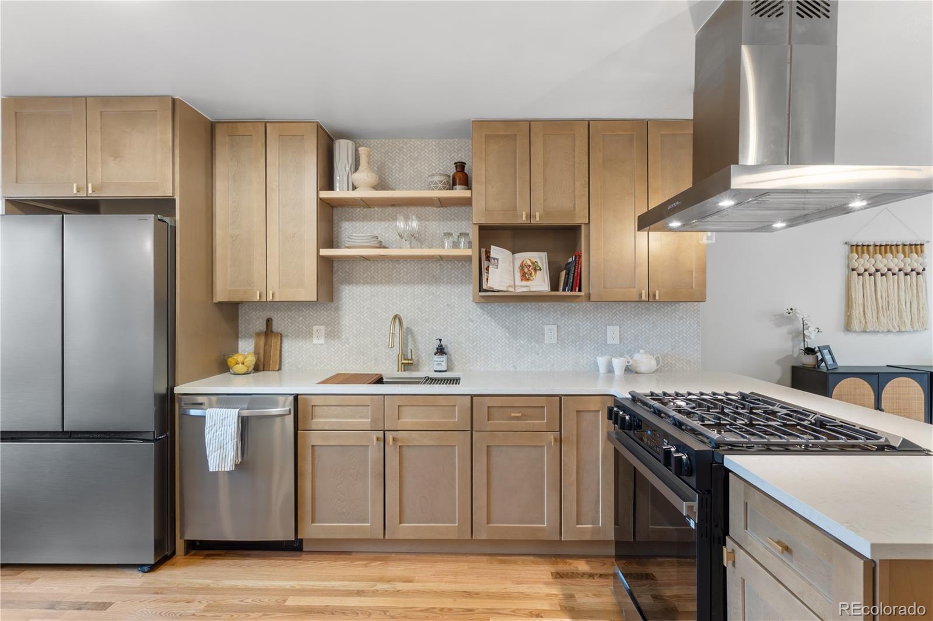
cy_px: 310
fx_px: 428
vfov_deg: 72.0
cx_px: 466
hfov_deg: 95.0
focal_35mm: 16
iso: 100
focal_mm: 11
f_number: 9
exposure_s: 3.2
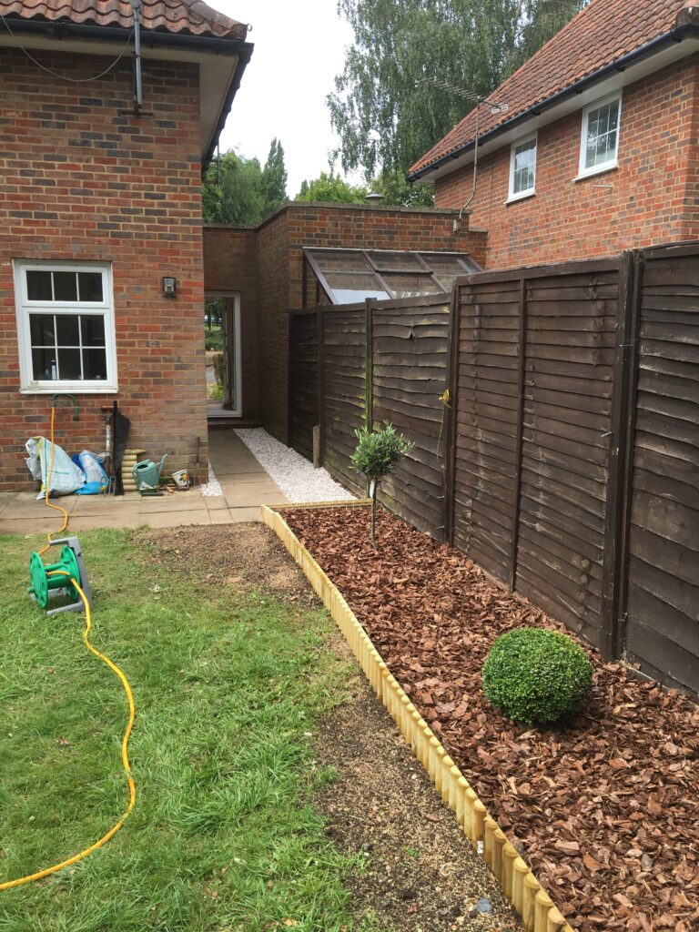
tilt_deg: -10.7
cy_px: 466
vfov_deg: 61.7
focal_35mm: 29
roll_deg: -2.2
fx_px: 781
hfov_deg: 48.2
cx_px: 350
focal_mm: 4.15
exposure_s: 1/447
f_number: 2.2
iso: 25
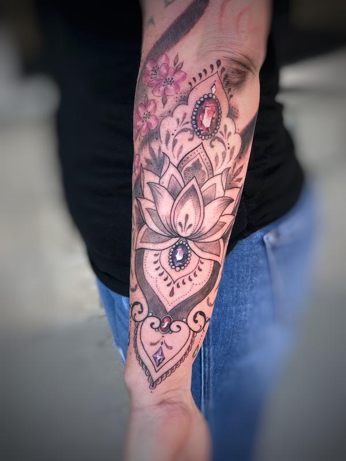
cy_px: 230
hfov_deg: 25.7
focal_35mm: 57
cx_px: 173
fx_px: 760
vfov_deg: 33.8
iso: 25
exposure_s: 1/60
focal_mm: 6.6
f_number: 2.8
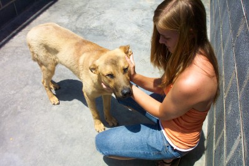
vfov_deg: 37.8
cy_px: 83
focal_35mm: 35
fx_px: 242
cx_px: 124
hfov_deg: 54.5
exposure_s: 1/250
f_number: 9.5
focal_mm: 7.5
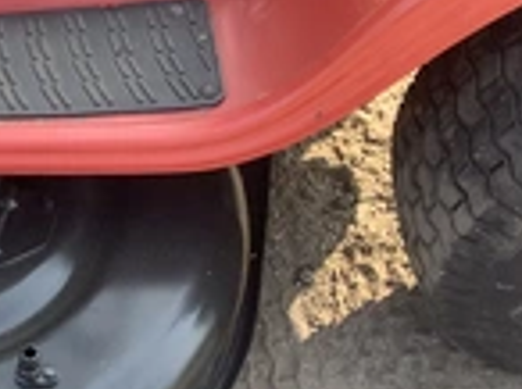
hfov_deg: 21.8
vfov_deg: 17.1
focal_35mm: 85
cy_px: 350
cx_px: -57
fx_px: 1280
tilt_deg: -61.4
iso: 25
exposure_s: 1/120
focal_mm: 3.3
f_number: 2.4
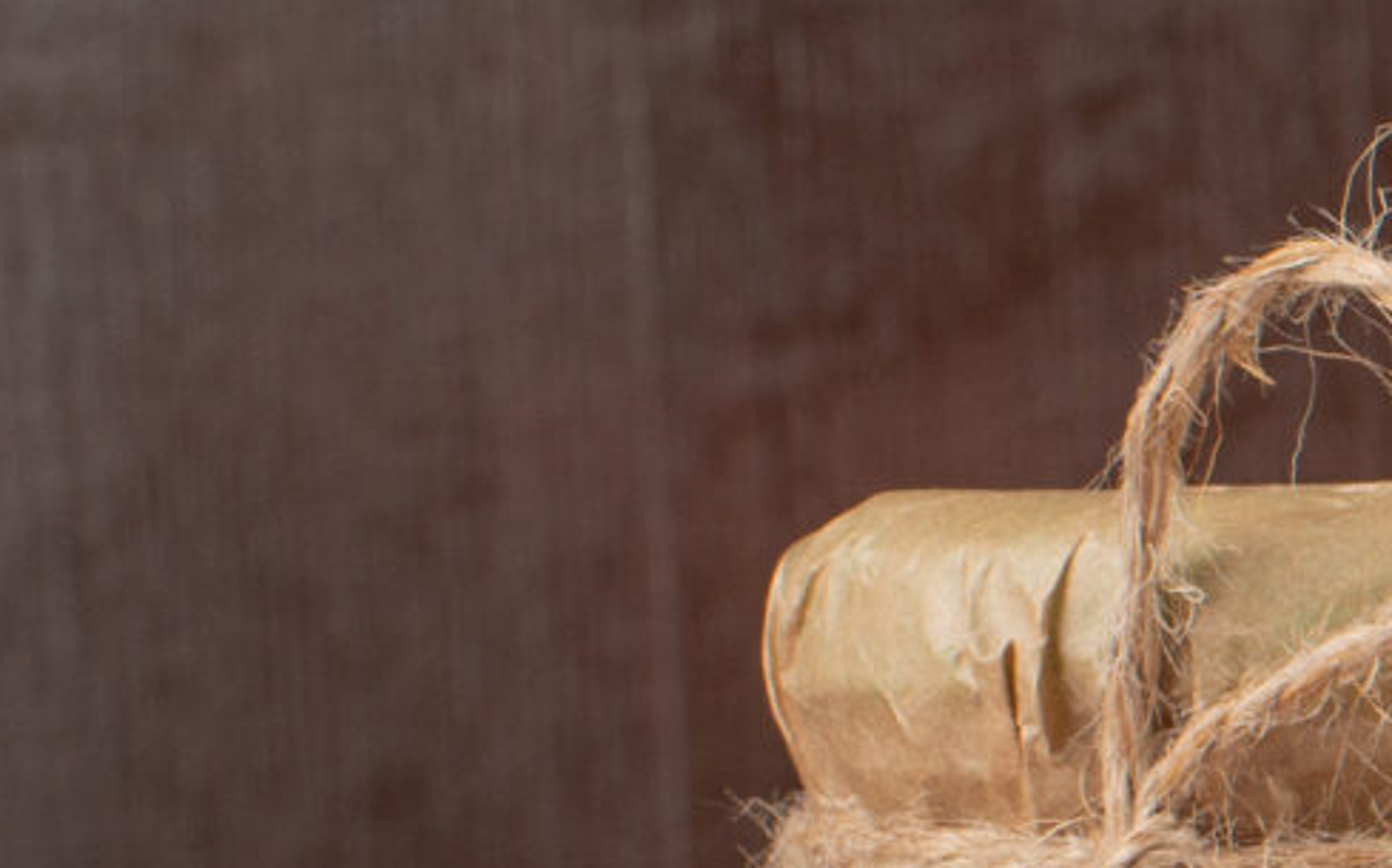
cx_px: 3333
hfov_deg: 7.4
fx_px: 10123
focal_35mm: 267
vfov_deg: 4.9
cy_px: 1518
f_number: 10
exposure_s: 1/100
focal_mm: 50
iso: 320
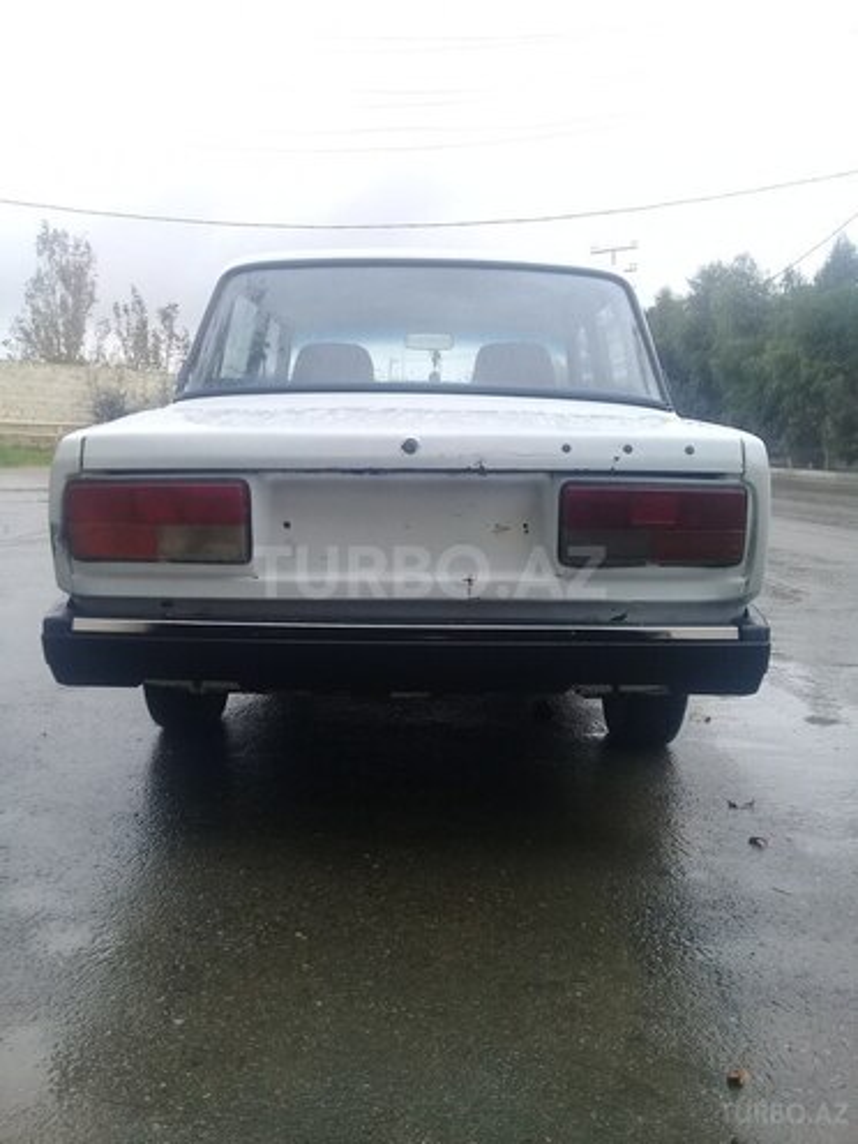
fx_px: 1024
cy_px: 572
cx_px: 429
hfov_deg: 45.4
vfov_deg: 58.4
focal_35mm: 31
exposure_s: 1/122
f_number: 2.2
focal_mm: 3.3
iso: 50
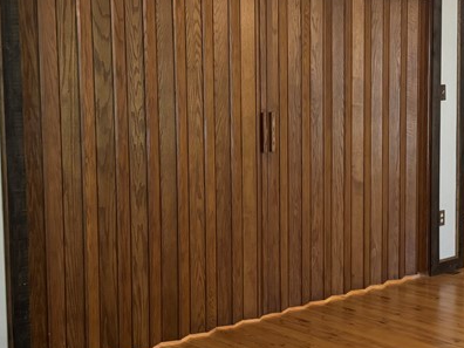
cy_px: 155
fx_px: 831
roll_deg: +0.1
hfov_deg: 30.9
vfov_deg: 23.6
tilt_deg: -6.5
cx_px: 319
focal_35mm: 62
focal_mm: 6.76
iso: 500
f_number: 1.78
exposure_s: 1/60
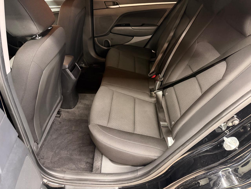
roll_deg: -0.1
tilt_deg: -38.5
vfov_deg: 56.8
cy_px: 94
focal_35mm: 24
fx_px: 174
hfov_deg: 71.6
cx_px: 126
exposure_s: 1/30
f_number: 1.78
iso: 1000
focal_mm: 6.76
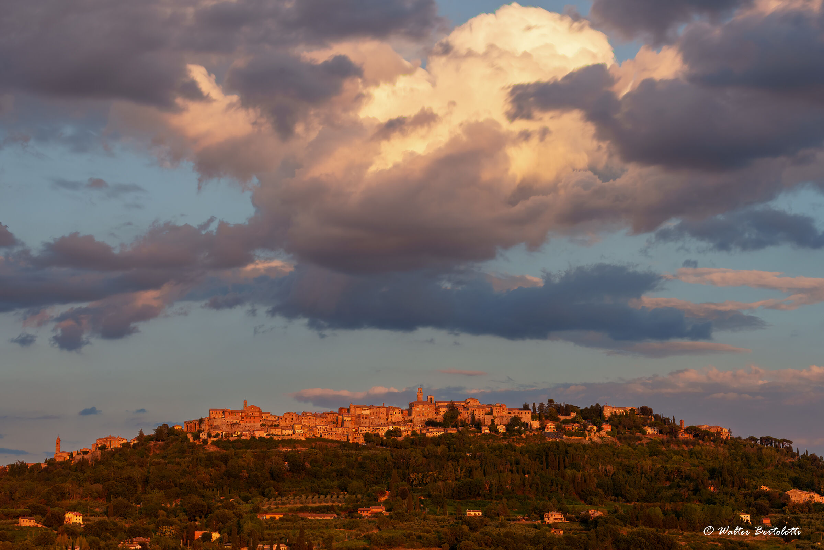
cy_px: 275
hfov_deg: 25.1
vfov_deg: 16.9
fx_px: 1854
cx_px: 412
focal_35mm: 81
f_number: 14
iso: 320
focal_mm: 81
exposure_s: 1/60
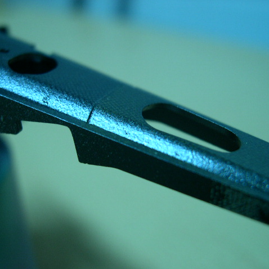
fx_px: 396
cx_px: 107
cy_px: 134
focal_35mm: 45
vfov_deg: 37.6
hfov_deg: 37.4
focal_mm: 8
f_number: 2.8
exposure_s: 1/7.8
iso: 100
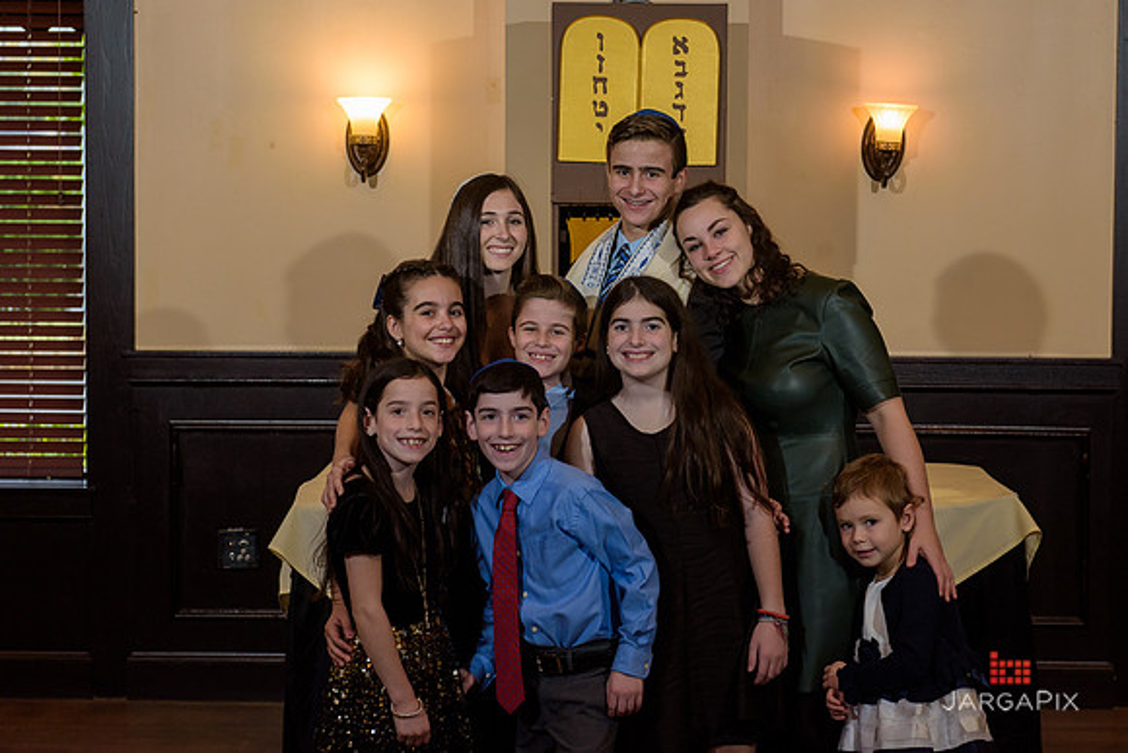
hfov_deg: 27.8
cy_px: 312
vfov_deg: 18.8
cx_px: 645
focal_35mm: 73
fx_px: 2273
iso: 1000
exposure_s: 1/125
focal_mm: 62
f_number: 5
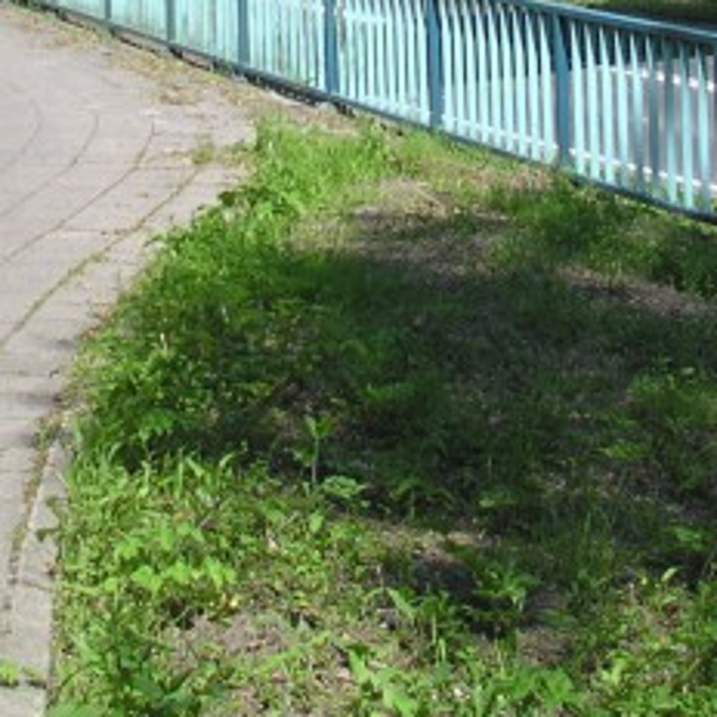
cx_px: 371
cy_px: -167
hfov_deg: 15.4
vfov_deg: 14.9
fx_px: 2648
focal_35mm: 113
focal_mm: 5.6
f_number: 4.5
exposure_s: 1/306
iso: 100
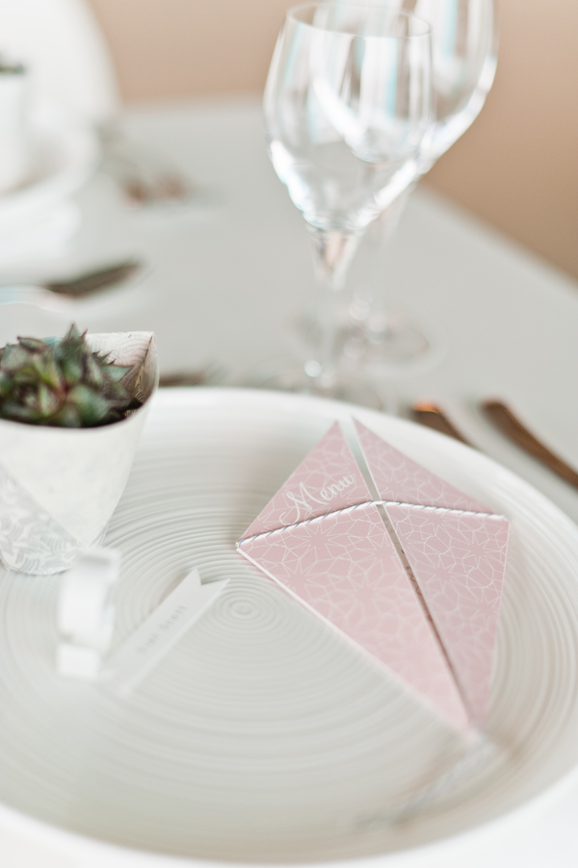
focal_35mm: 50
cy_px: 434
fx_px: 1206
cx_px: 289
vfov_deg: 39.6
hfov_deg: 27.0
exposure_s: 1/400
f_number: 2
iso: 200
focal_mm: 50
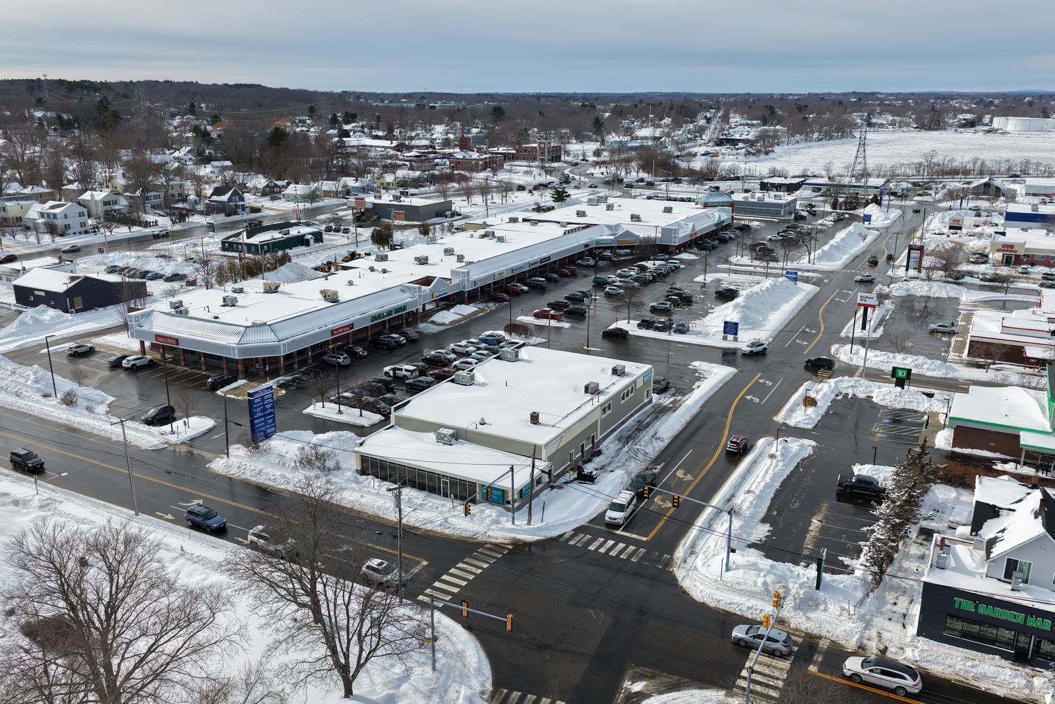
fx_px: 821
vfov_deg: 46.4
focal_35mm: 28
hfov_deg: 65.5
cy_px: 352
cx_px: 528
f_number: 2.8
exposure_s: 1/200
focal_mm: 14.45
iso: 160
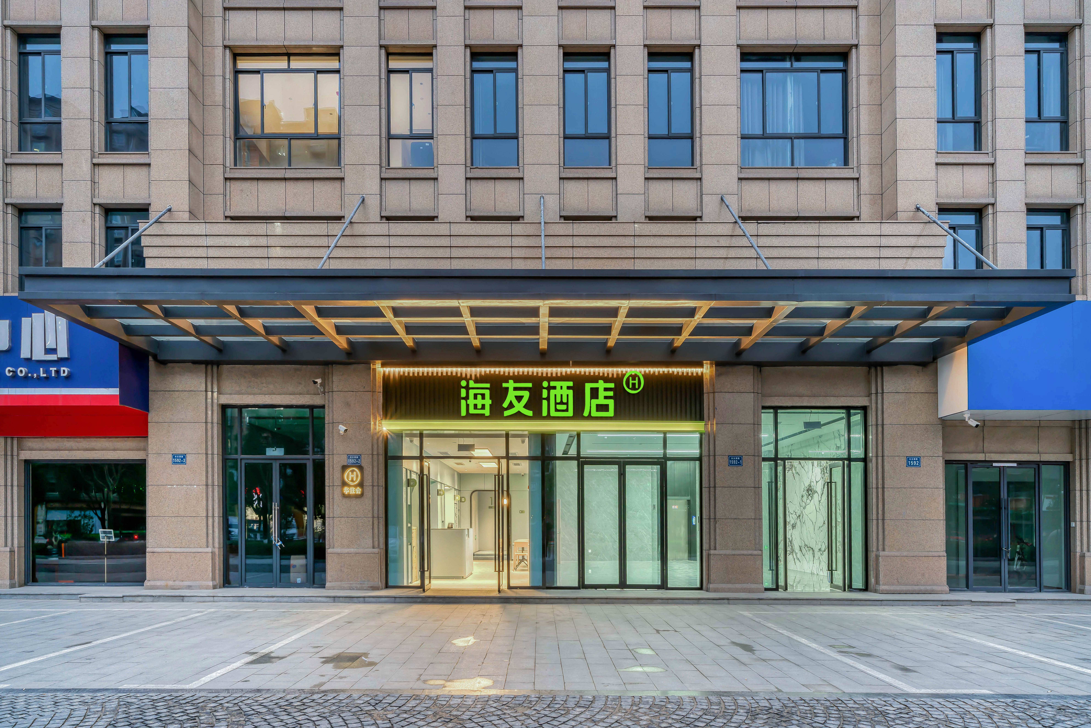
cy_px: 364
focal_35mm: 19
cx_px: 546
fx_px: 576
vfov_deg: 64.6
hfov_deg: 86.9
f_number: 11
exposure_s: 1/10
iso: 320
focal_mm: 19
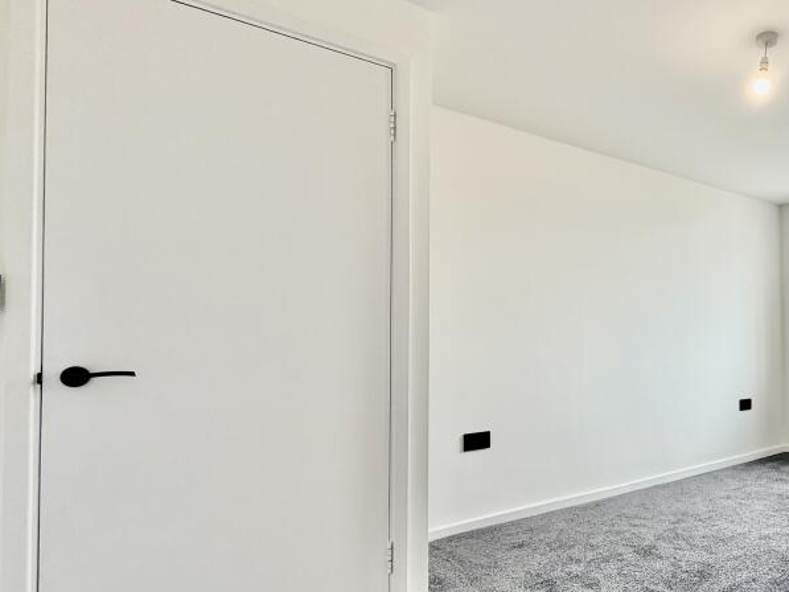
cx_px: 652
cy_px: 326
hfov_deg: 64.1
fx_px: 547
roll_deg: +0.0
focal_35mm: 24
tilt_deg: +1.4
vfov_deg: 56.7
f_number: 2.2
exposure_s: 1/121
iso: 80
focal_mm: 2.22
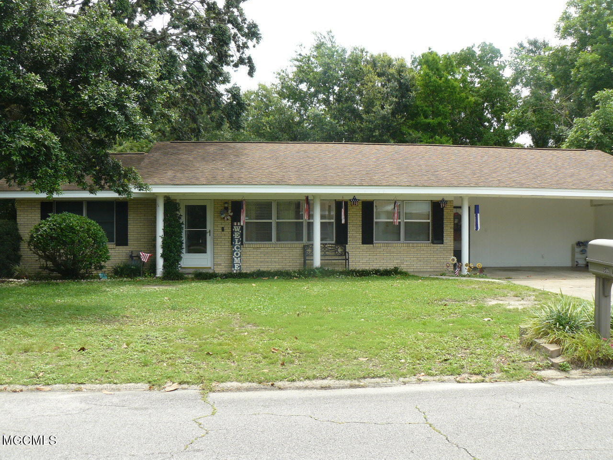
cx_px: 306
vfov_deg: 39.7
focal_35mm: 36
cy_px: 230
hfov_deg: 51.4
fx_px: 638
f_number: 4.5
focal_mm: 6
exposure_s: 1/200
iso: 100
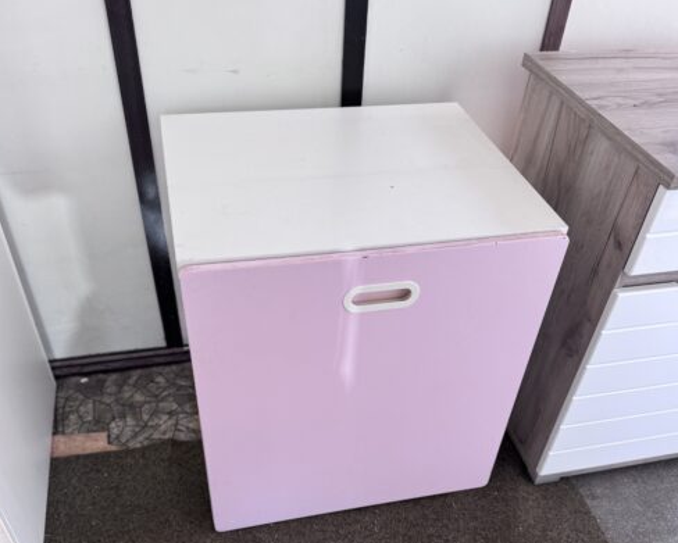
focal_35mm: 32
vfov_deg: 45.0
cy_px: 371
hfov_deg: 55.6
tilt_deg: -42.8
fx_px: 643
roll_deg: -5.8
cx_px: 336
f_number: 1.78
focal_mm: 6.76
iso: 160
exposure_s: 1/100
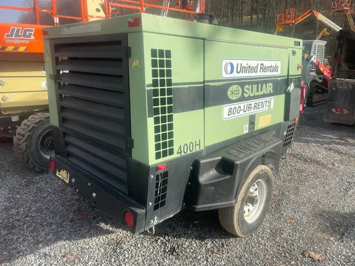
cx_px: 178
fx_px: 267
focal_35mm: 26
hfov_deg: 67.3
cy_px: 133
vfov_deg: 53.1
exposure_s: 1/2212
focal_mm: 4.2
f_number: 1.6
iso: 32
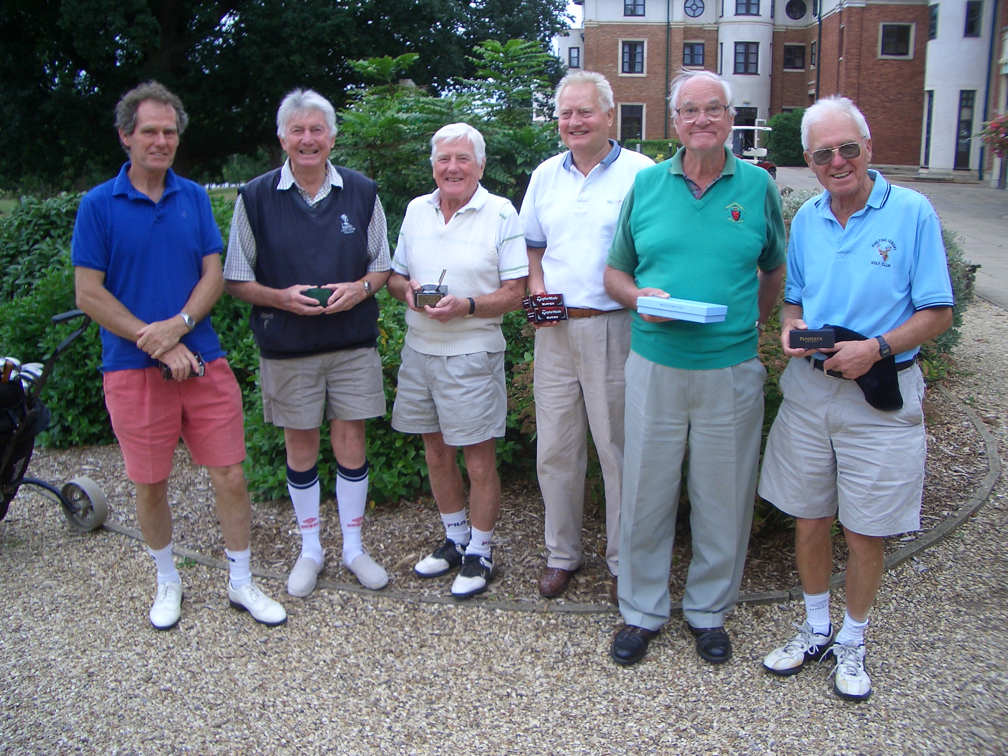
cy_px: 378
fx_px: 1019
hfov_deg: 52.6
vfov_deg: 40.7
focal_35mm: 35
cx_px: 504
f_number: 2.6
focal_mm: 5.8
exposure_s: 1/250
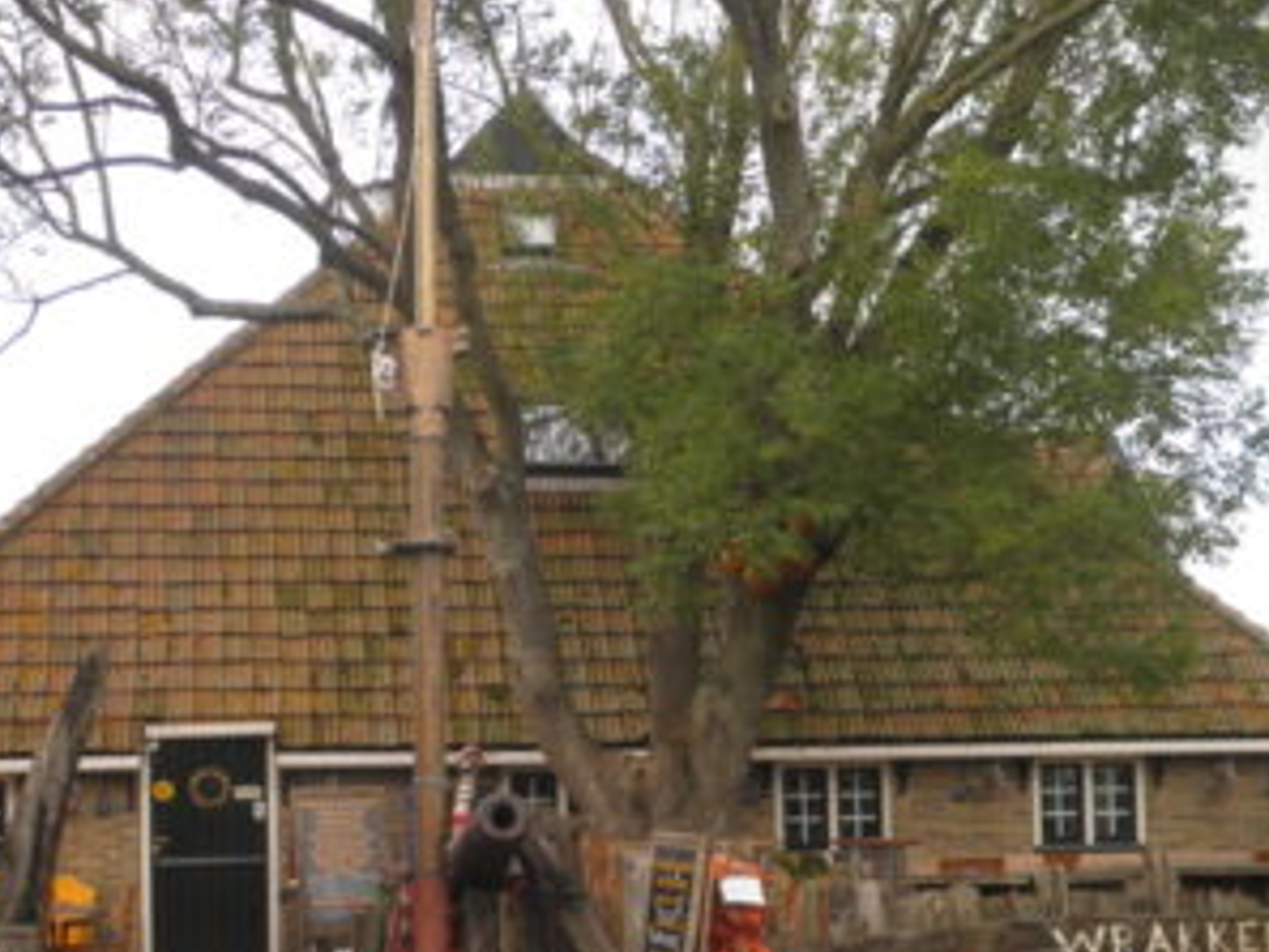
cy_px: 687
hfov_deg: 30.7
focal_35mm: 63
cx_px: 573
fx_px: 2310
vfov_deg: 23.1
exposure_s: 1/100
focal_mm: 6.4
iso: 64
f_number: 3.1
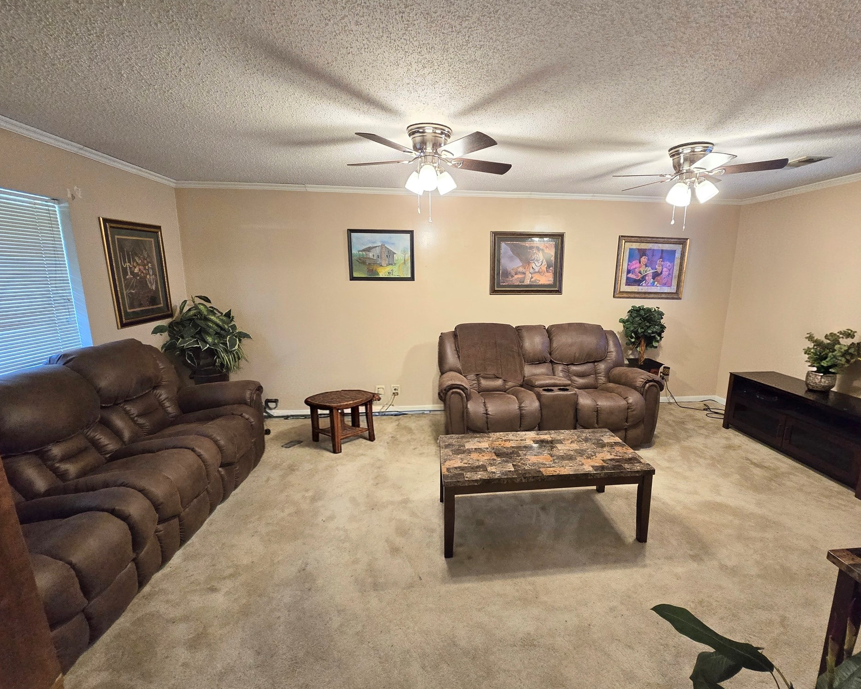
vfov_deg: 88.0
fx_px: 357
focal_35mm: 14
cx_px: 472
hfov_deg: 100.4
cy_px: 347
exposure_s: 1/60
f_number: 2.2
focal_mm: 2.2
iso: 640
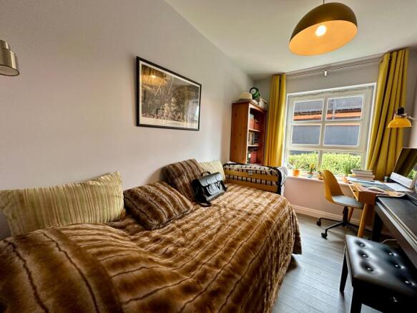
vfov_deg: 85.7
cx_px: 208
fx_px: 169
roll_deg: -2.0
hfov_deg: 102.1
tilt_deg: -3.9
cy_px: 156
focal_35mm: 14
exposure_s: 1/100
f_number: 2.2
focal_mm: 2.22
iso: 200
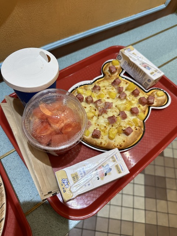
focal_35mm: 24
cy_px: 118
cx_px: 88
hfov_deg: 56.8
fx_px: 164
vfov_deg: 71.6
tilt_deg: -58.4
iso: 200
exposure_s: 1/100
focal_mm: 6.86
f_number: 1.78
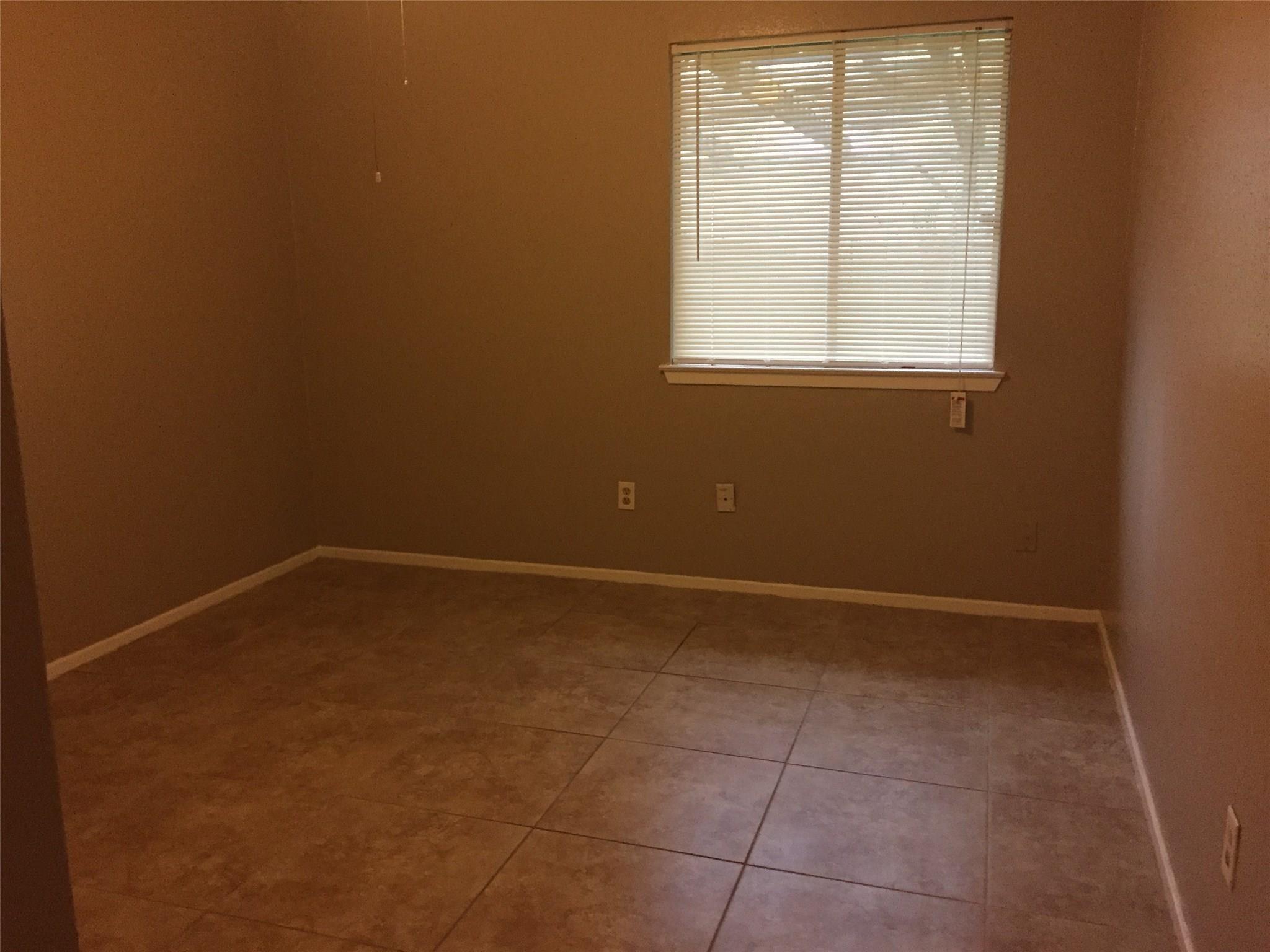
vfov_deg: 48.2
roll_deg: -0.3
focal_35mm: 29
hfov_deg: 61.7
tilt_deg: -10.9
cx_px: 635
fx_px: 1064
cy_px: 476
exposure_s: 1/15
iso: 250
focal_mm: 4.15
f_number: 2.2
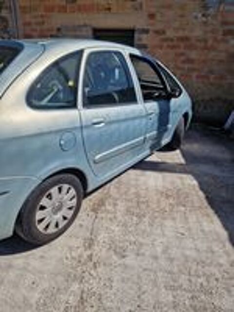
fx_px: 207
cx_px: 117
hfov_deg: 58.9
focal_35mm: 23
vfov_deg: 73.9
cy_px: 156
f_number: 1.8
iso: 50
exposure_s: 1/2800
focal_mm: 5.4
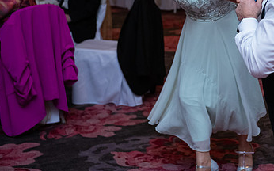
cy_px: 25
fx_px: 702
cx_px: 212
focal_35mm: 94
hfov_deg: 21.9
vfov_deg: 13.8
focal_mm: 55
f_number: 3.5
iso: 1000
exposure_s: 1/160
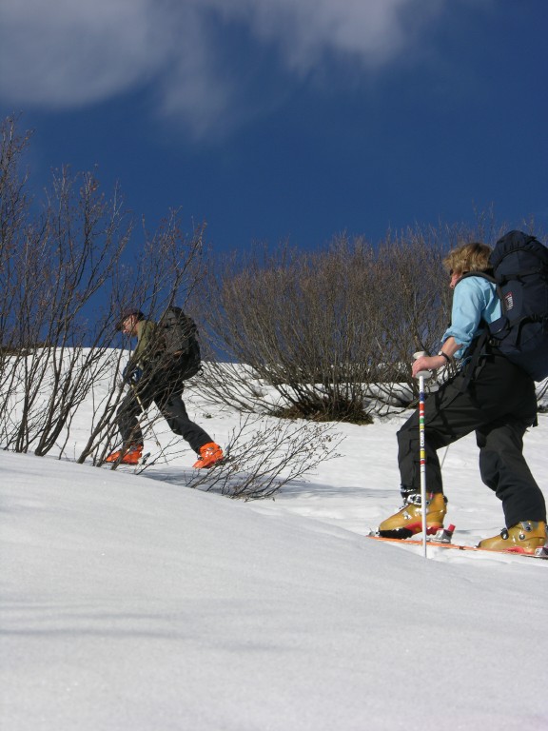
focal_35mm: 110
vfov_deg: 17.9
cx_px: 274
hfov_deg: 13.5
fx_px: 2322
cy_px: 366
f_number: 6.6
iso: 50
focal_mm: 27.3
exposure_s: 1/427
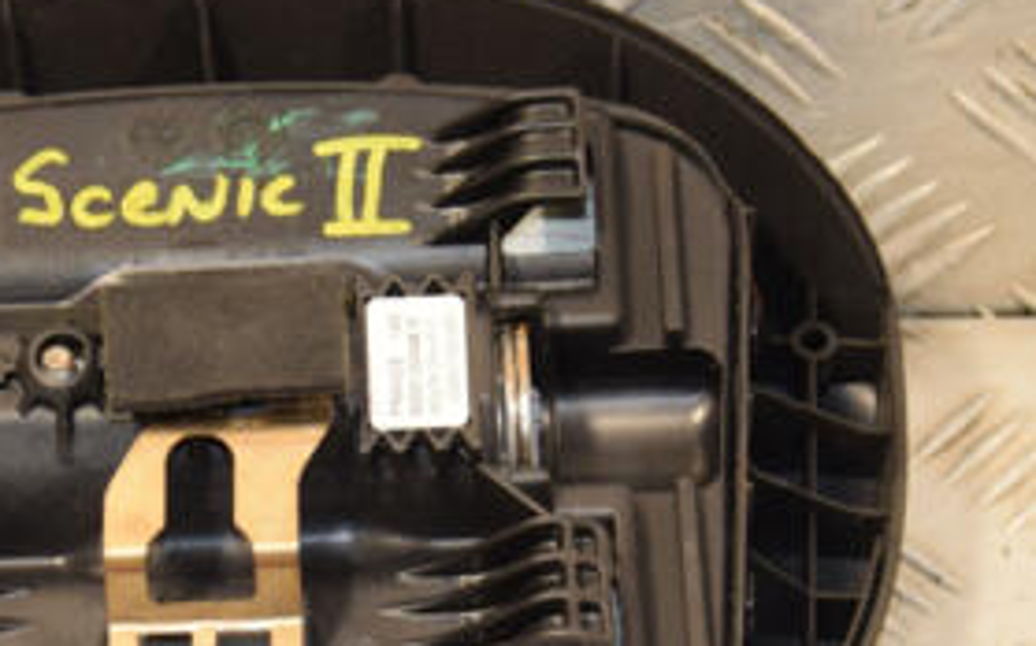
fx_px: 4179
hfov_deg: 14.1
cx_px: 356
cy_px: 512
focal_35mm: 148
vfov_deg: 8.8
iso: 800
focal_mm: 45
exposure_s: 1/200
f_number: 5.6
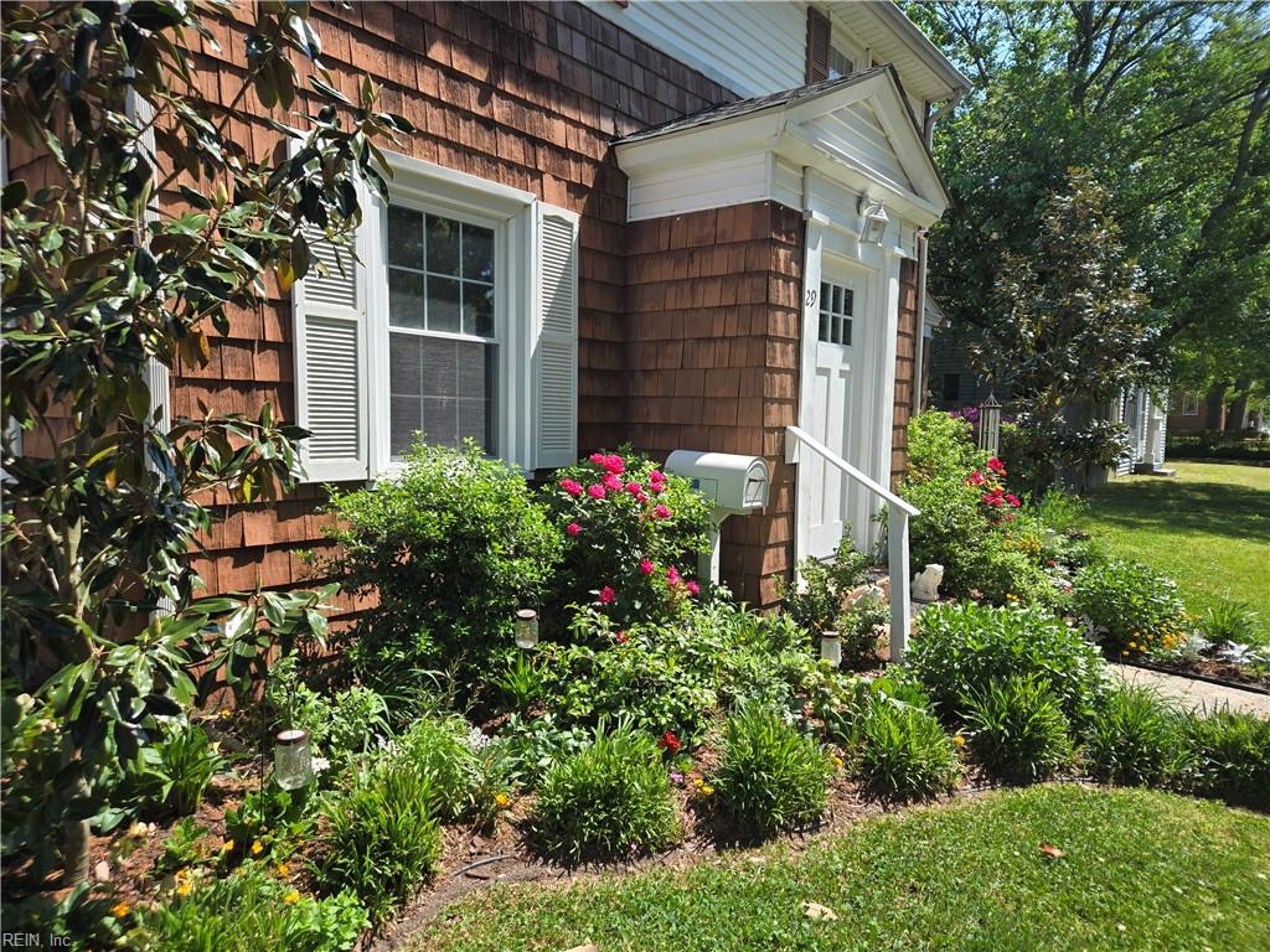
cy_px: 476
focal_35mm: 23
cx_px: 635
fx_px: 844
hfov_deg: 73.9
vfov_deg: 58.9
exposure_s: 1/854
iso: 25
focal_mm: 5.4
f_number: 1.8
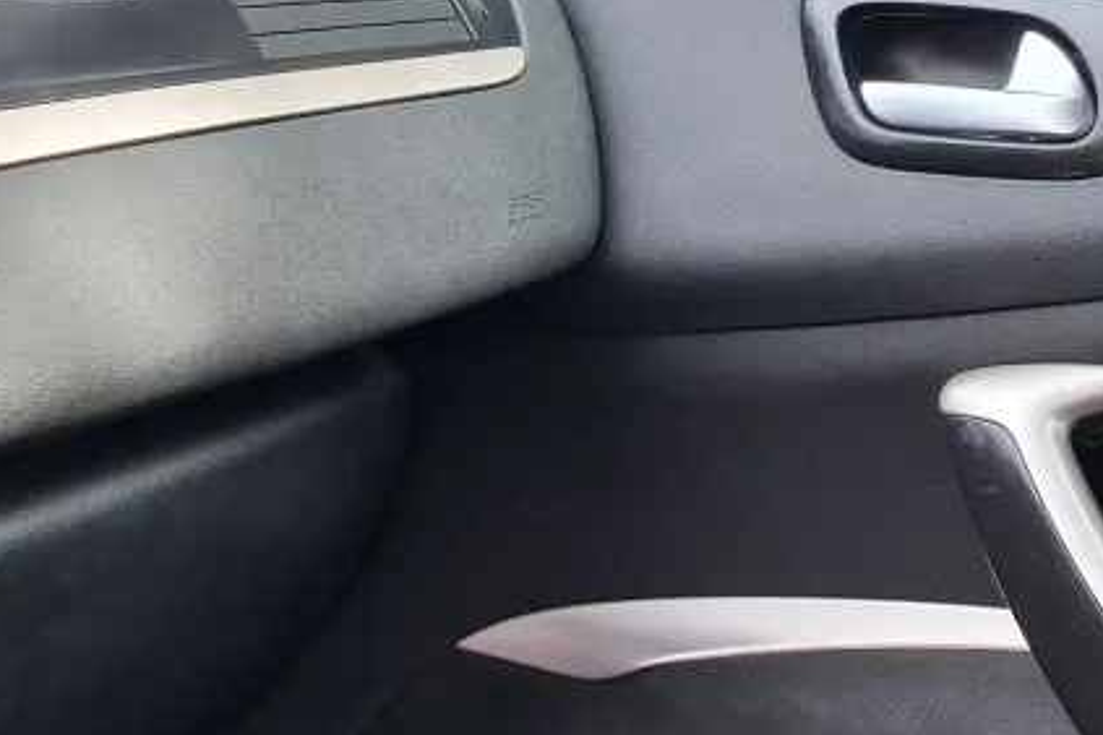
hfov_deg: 23.8
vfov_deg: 16.0
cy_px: 240
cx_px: 696
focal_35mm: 85
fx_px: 2604
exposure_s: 1/120
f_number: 1.8
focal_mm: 4
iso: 64
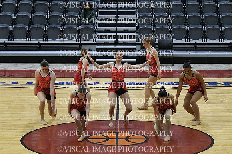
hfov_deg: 14.4
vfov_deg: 9.7
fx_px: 915
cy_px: 77
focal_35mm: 142
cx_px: 116
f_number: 4
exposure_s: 1/500
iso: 5000
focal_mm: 95
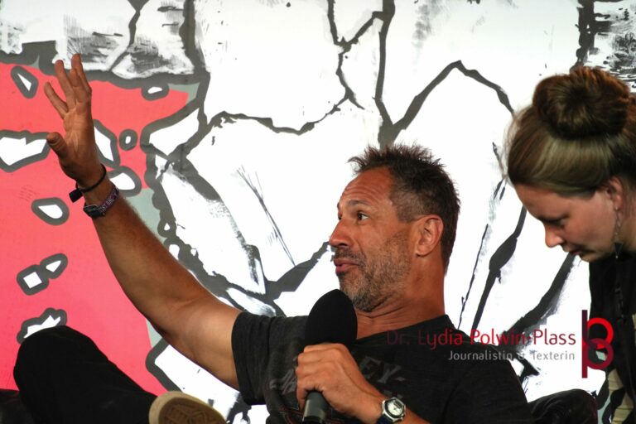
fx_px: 6995
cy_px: 212
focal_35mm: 396
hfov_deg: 5.2
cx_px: 318
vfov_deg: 3.5
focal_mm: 264
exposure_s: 1/500
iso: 1250
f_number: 6.3
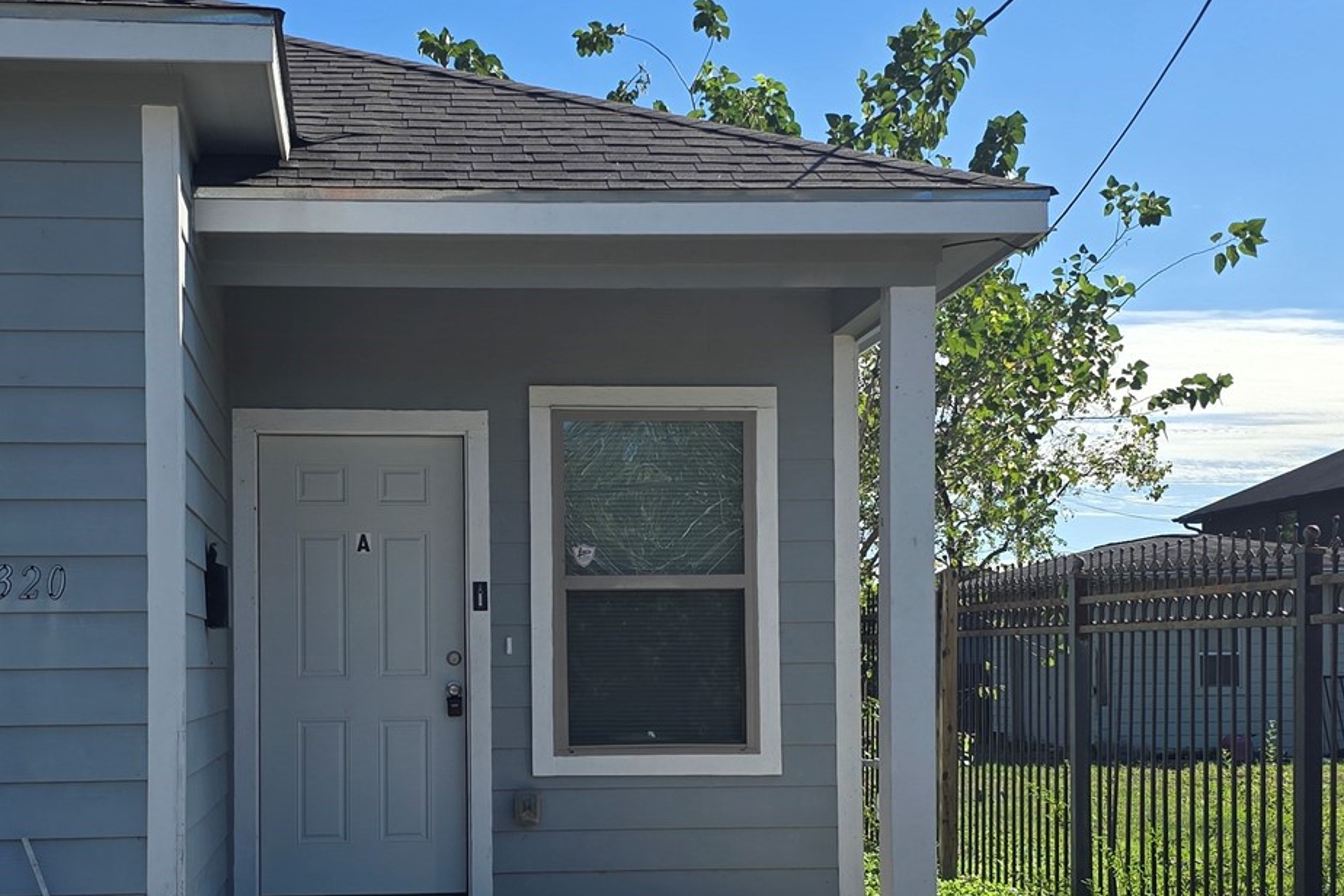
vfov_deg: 25.3
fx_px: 1979
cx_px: 547
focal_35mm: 53
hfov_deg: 37.4
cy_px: 631
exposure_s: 1/703
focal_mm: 6.3
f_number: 1.7
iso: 12
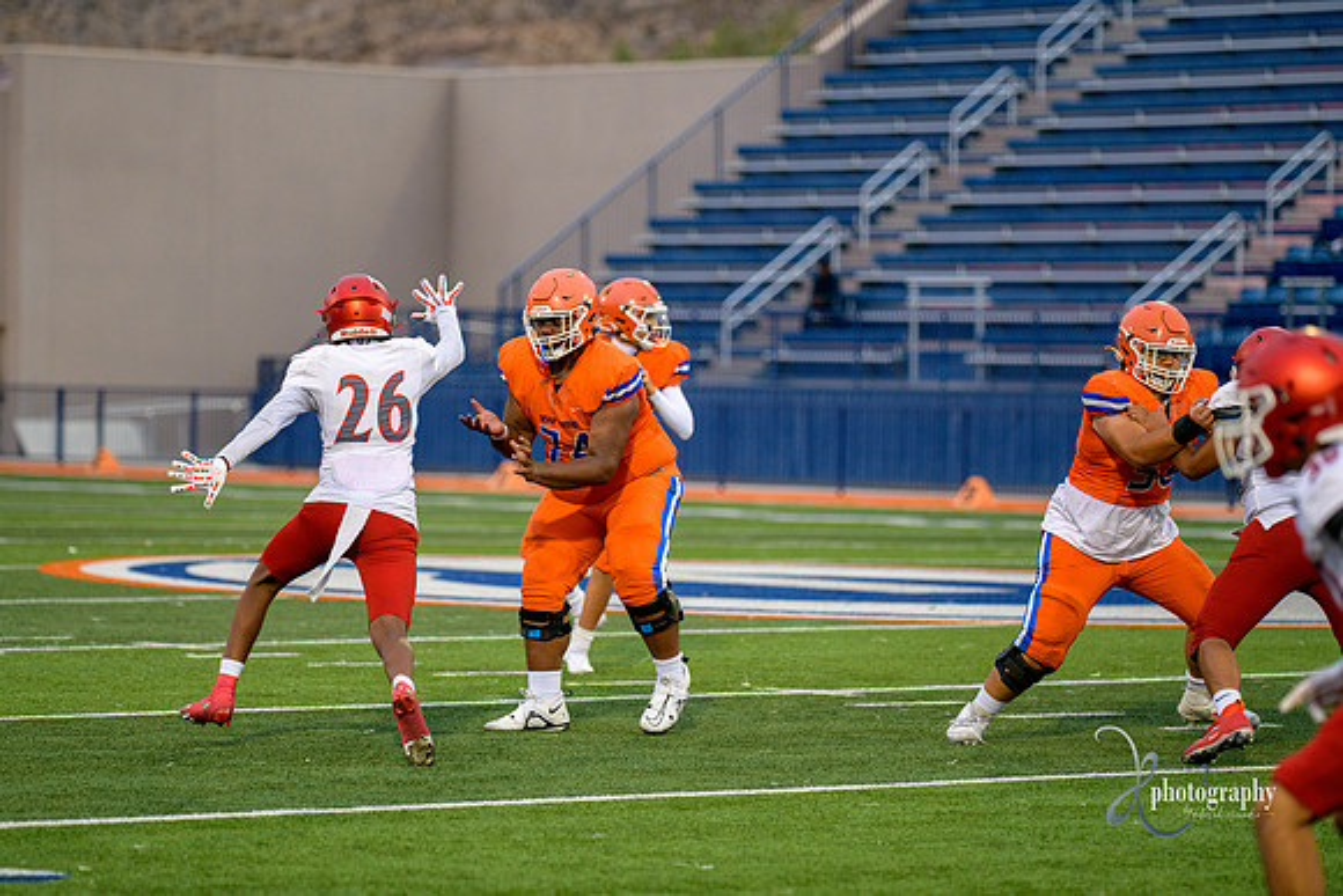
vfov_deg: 8.1
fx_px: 6343
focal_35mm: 170
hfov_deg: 12.1
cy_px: 448
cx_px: 672
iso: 280
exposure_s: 1/1000
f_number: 2.8
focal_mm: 170
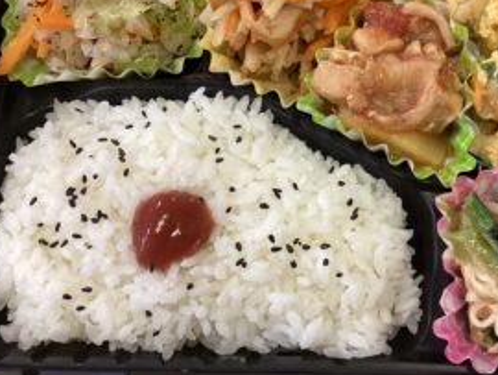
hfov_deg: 43.4
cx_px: 320
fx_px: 619
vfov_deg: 33.6
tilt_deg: -70.0
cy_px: 156
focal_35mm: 43
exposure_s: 1/60
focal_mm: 3.3
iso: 160
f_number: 2.4
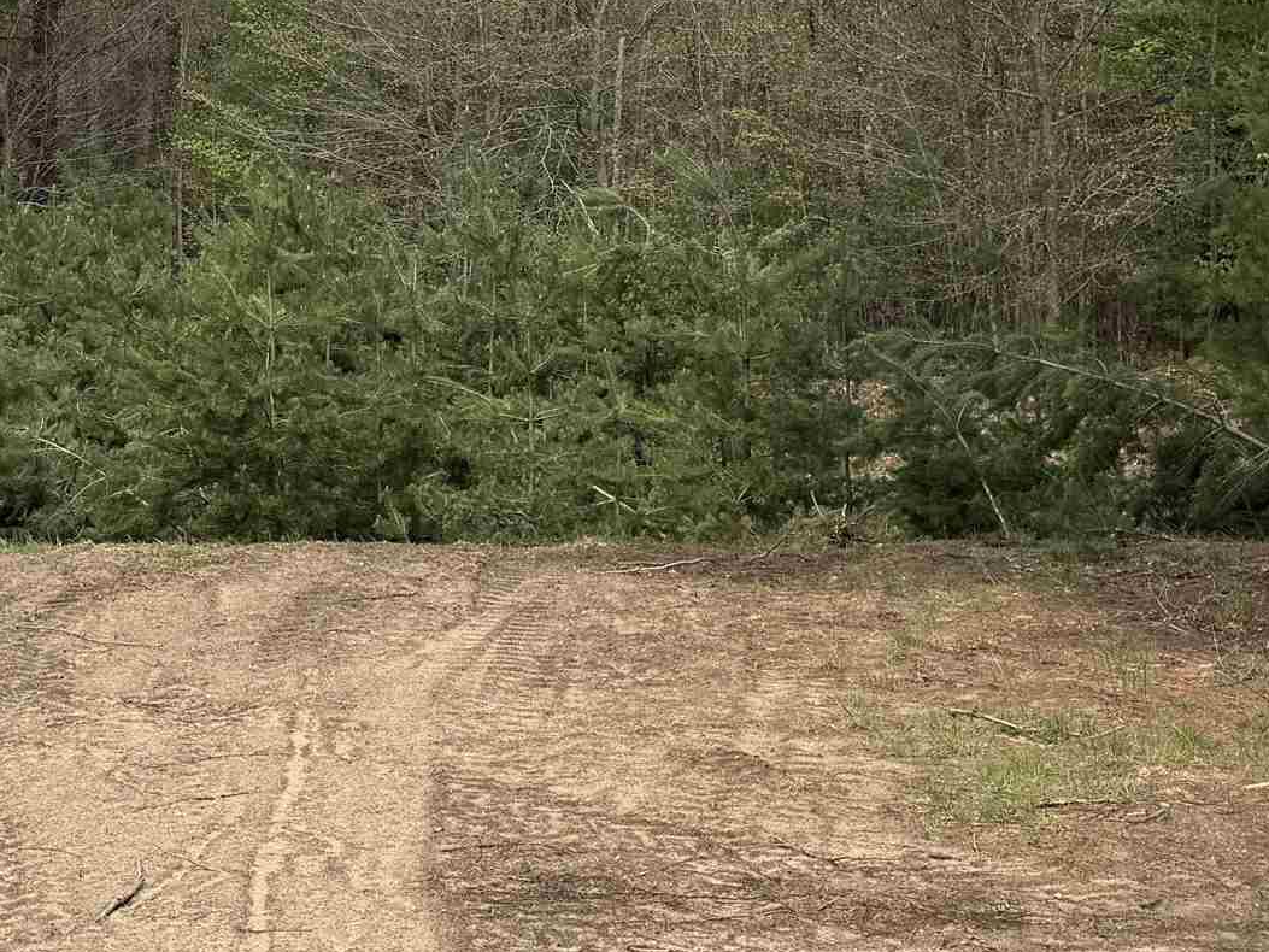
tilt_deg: +3.5
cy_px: 90
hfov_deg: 26.9
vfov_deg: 20.6
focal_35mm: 70
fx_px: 2566
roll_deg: -1.7
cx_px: 153
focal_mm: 6.76
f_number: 1.78
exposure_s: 1/3279
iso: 80
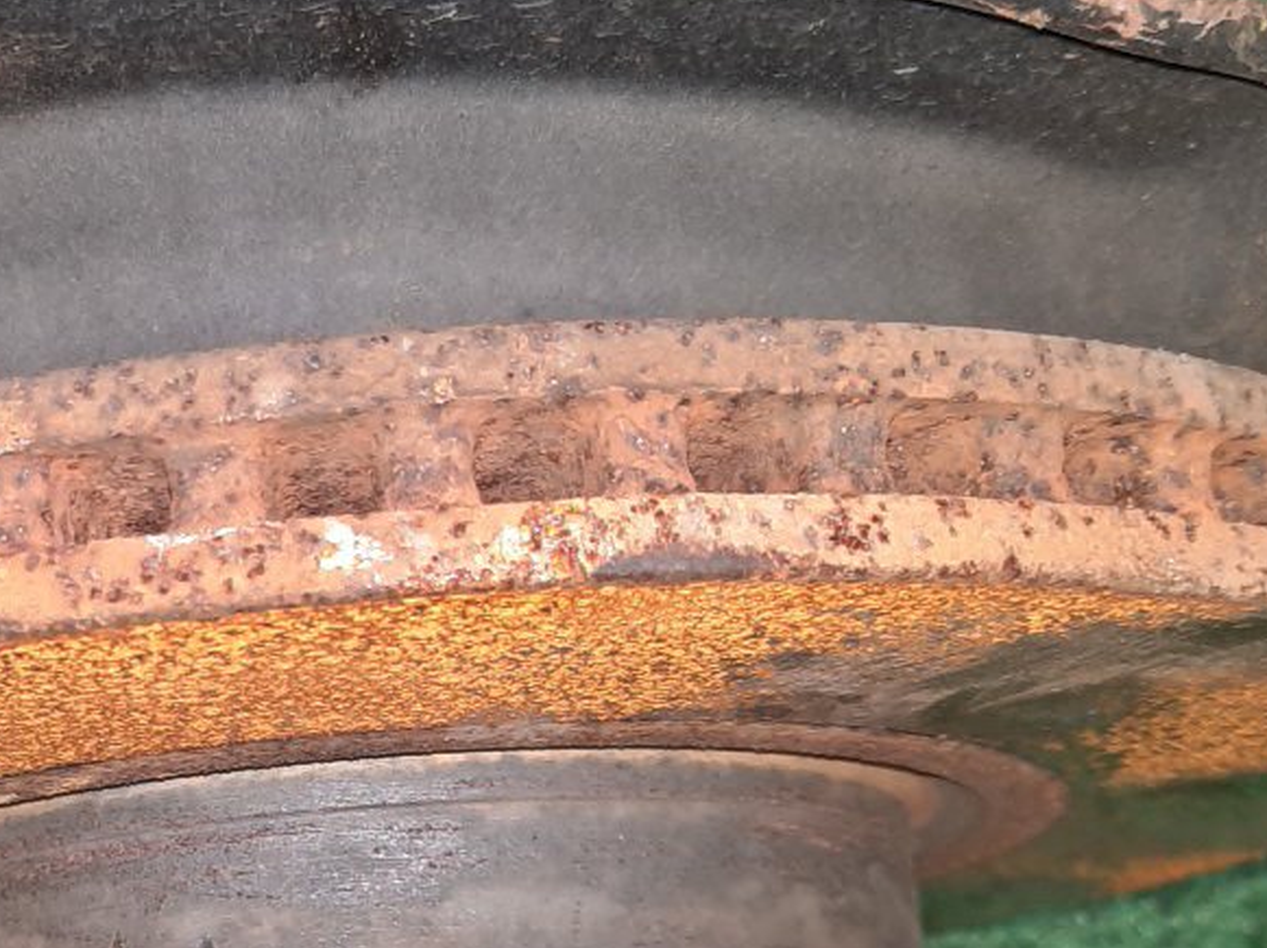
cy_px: 778
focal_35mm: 62
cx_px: 249
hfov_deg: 30.4
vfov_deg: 23.2
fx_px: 2268
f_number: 2
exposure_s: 1/25
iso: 532
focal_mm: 4.6
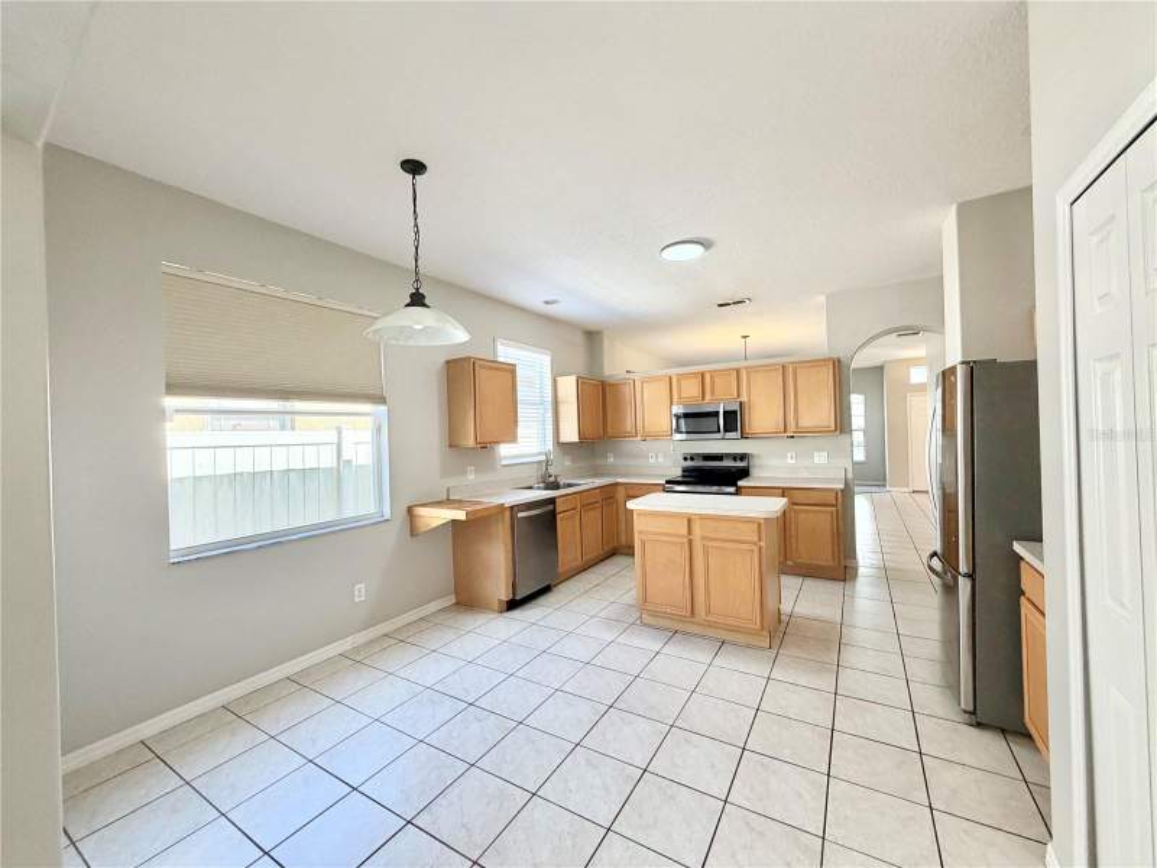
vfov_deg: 85.7
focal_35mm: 14
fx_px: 468
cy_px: 434
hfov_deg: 102.1
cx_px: 578
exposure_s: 1/120
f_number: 2.2
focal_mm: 2.22
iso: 200
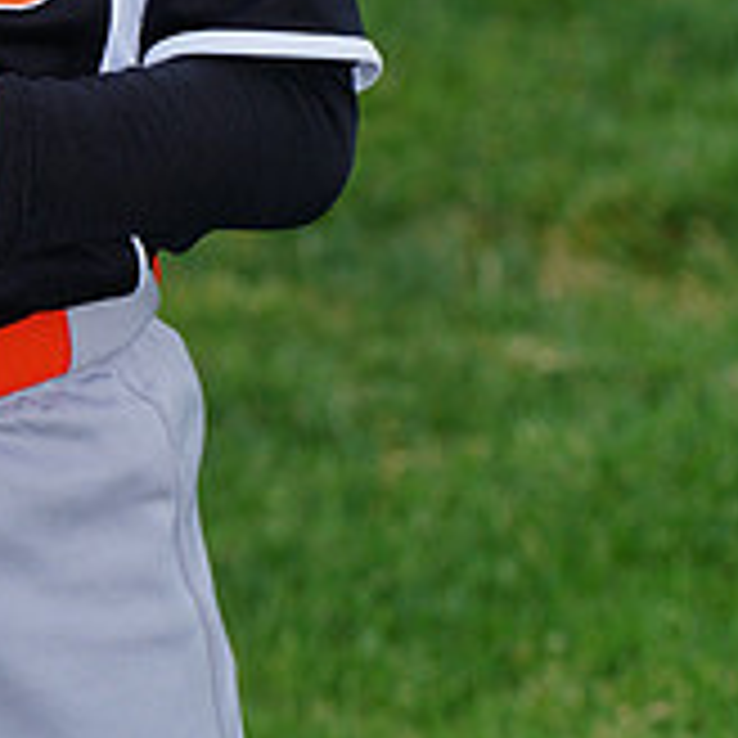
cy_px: -508
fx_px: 14520
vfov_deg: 2.9
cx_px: -20
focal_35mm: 602
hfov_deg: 2.9
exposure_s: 1/200
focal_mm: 200
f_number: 9
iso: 200
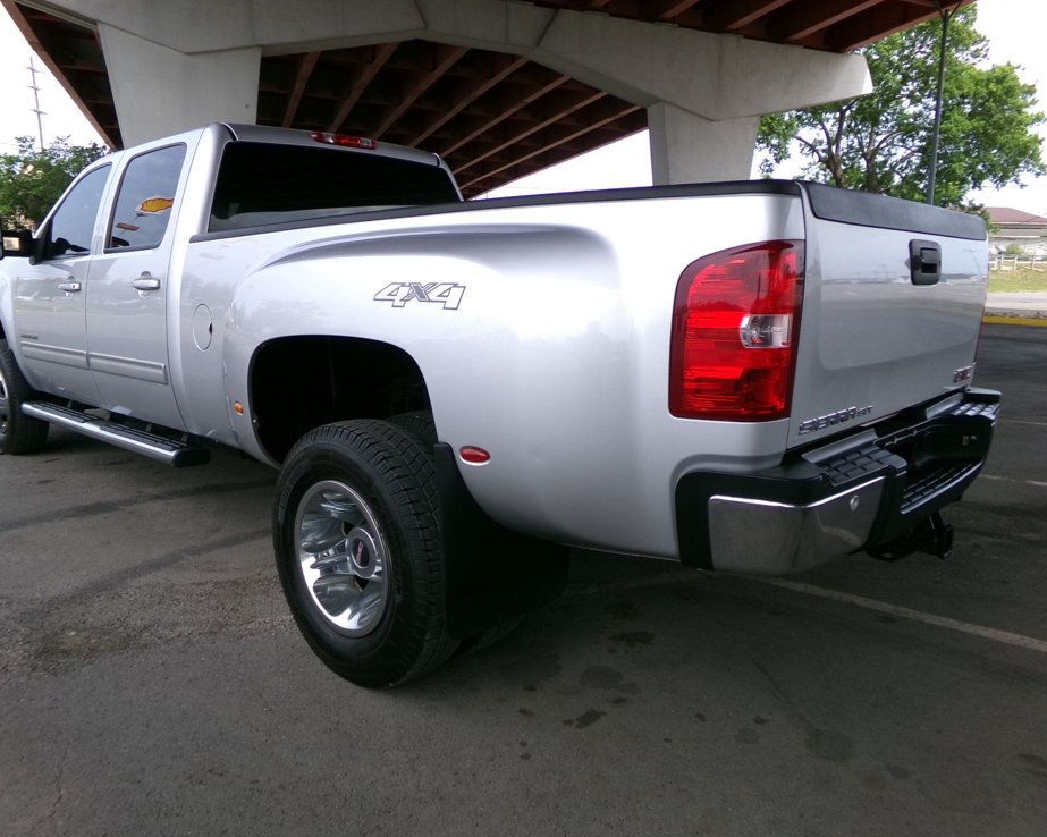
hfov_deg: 66.0
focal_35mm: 26
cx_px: 499
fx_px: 805
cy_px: 407
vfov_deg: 54.9
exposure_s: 1/60
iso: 157
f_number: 11.07
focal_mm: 4.3
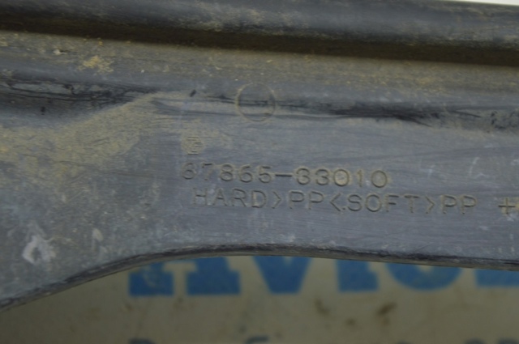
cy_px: 172
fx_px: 1188
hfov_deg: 24.6
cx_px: 260
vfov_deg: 16.5
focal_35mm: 82
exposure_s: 1/20
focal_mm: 55
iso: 400
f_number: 5.6
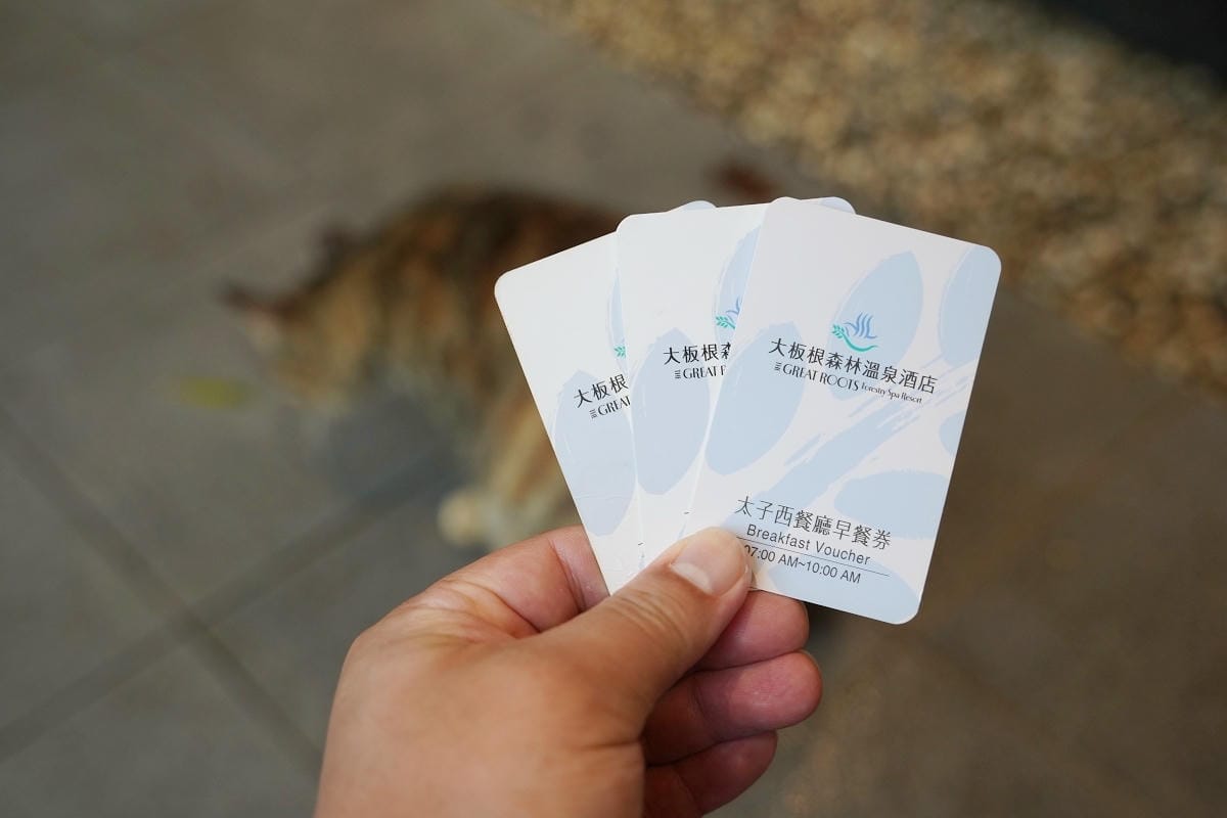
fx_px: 1500
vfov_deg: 30.5
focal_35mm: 44
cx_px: 614
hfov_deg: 44.5
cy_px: 409
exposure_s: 1/60
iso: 1000
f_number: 4
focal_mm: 44
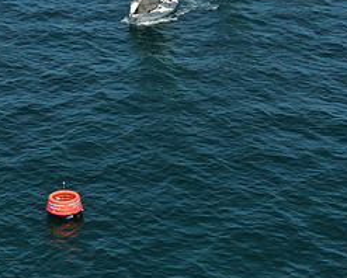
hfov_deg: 17.4
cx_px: 143
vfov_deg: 13.9
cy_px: 48
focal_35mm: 110
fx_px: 1131
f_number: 3.8
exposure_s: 1/1000
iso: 100
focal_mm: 8.6
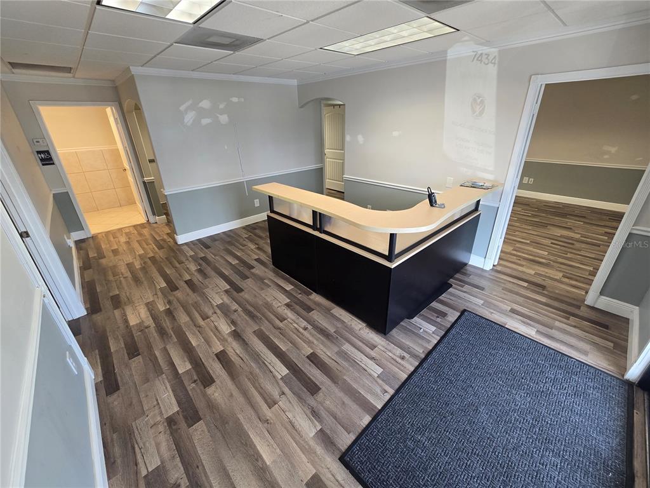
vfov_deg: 89.9
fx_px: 244
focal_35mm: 13
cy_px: 244
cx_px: 325
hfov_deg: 106.2
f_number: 2.2
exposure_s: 1/60
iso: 125
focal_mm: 2.2
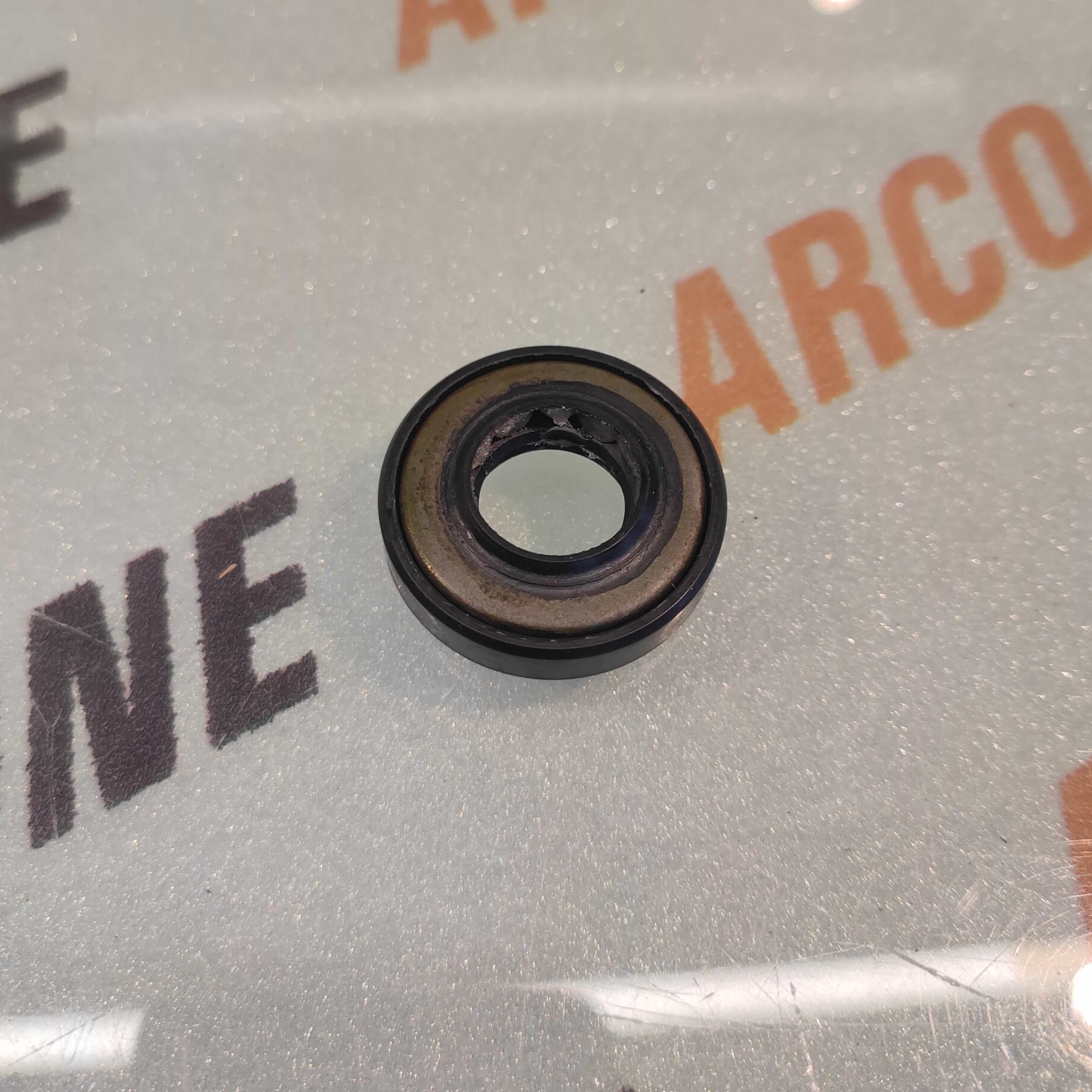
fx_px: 749
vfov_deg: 71.6
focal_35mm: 21
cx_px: 541
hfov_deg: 72.1
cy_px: 452
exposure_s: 1/33
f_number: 1.79
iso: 107
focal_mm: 4.74
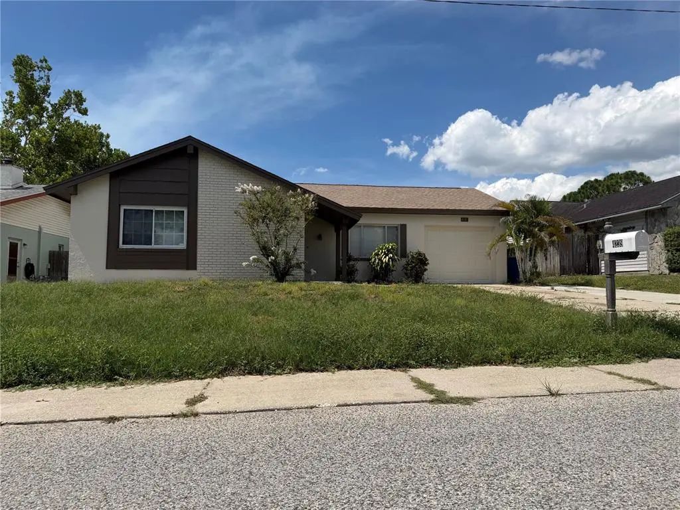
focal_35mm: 24
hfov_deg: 71.6
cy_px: 255
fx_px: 471
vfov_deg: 56.8
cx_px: 340
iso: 80
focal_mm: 6.76
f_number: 1.78
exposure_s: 1/6173
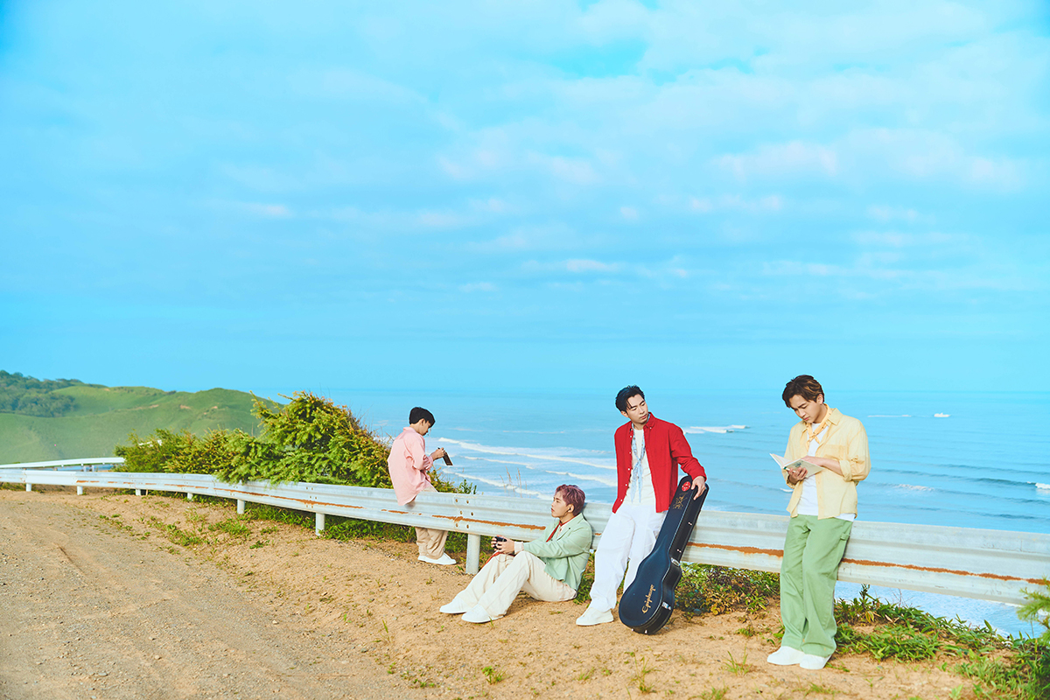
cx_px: 525
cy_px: 350
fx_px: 1021
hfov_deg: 54.4
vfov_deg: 37.9
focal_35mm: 35
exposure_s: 1/1000
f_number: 2.8
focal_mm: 35
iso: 100
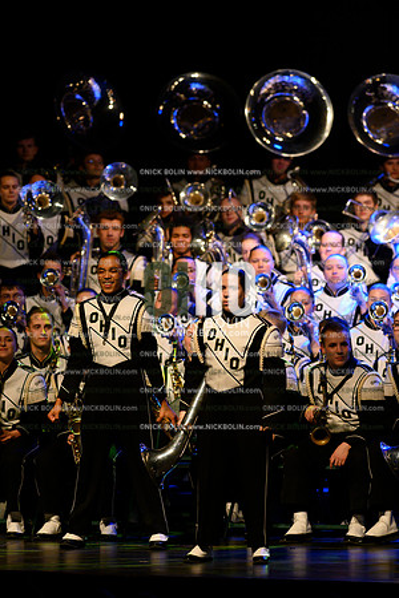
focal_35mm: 300
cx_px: 200
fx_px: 4987
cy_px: 299
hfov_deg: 4.6
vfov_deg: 6.9
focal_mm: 300
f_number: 4
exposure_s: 1/500
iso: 6400
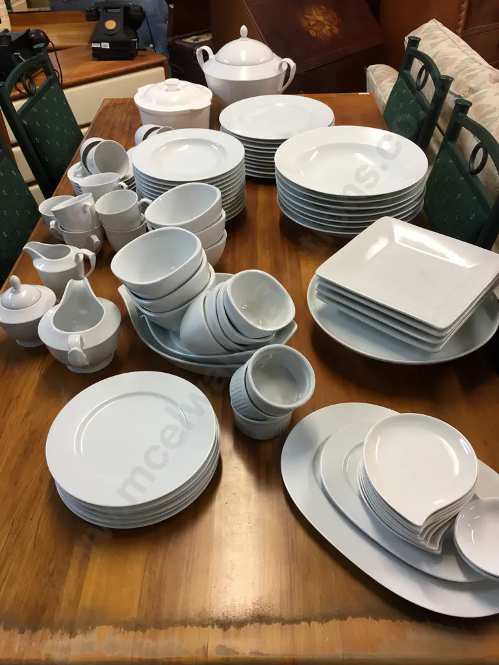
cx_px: 250
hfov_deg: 48.2
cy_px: 332
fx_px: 557
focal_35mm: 29
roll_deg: +0.8
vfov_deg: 61.7
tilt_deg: -40.9
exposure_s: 1/33
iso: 40
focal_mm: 4.15
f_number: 2.2
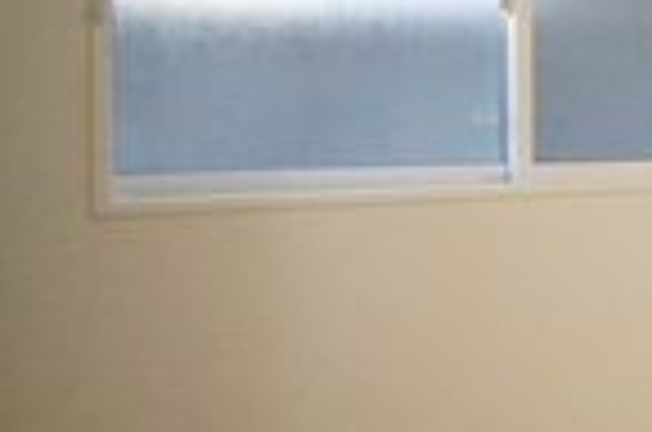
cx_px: 1120
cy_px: 128
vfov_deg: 16.3
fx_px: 1500
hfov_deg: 19.4
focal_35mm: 83
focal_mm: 16
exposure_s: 1/640
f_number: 8
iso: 12800
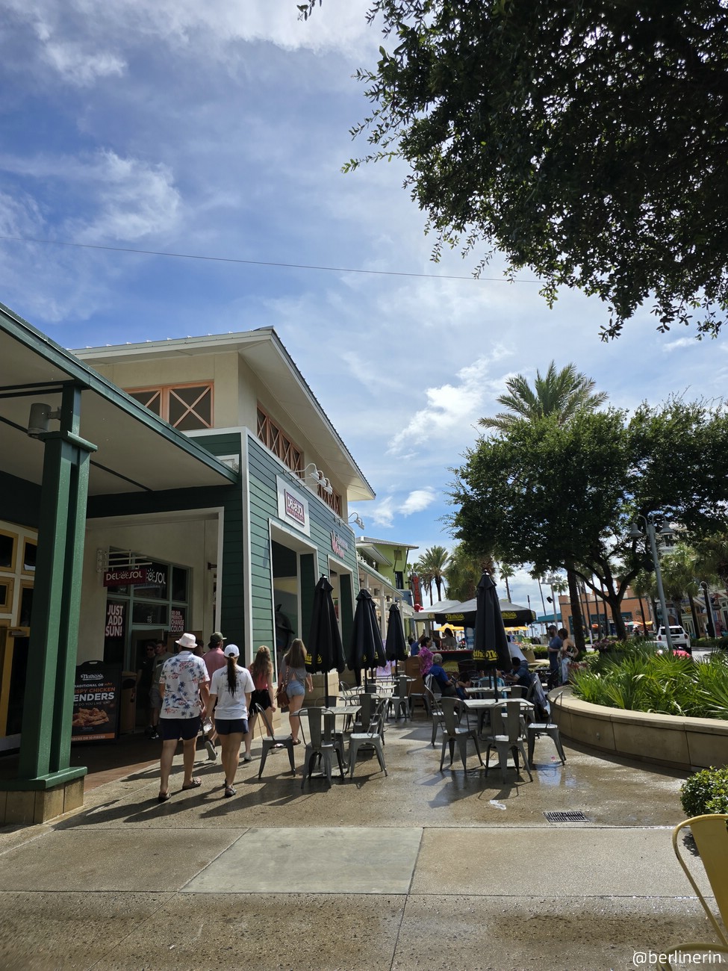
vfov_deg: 73.9
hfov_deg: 58.9
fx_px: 645
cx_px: 364
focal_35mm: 23
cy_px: 486
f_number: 1.7
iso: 12
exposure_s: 1/1406
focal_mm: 6.3
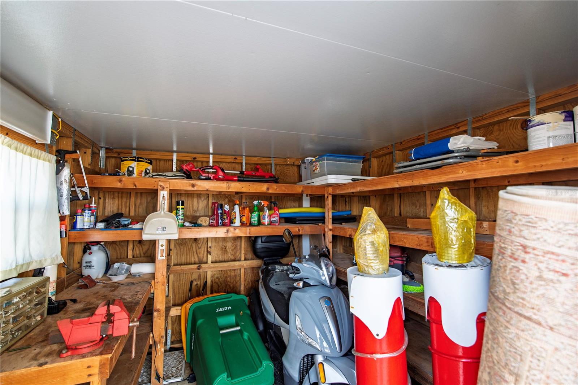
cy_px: 192
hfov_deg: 100.4
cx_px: 289
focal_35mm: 15
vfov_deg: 77.3
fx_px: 241
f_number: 3.5
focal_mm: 15
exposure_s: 1/50
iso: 100
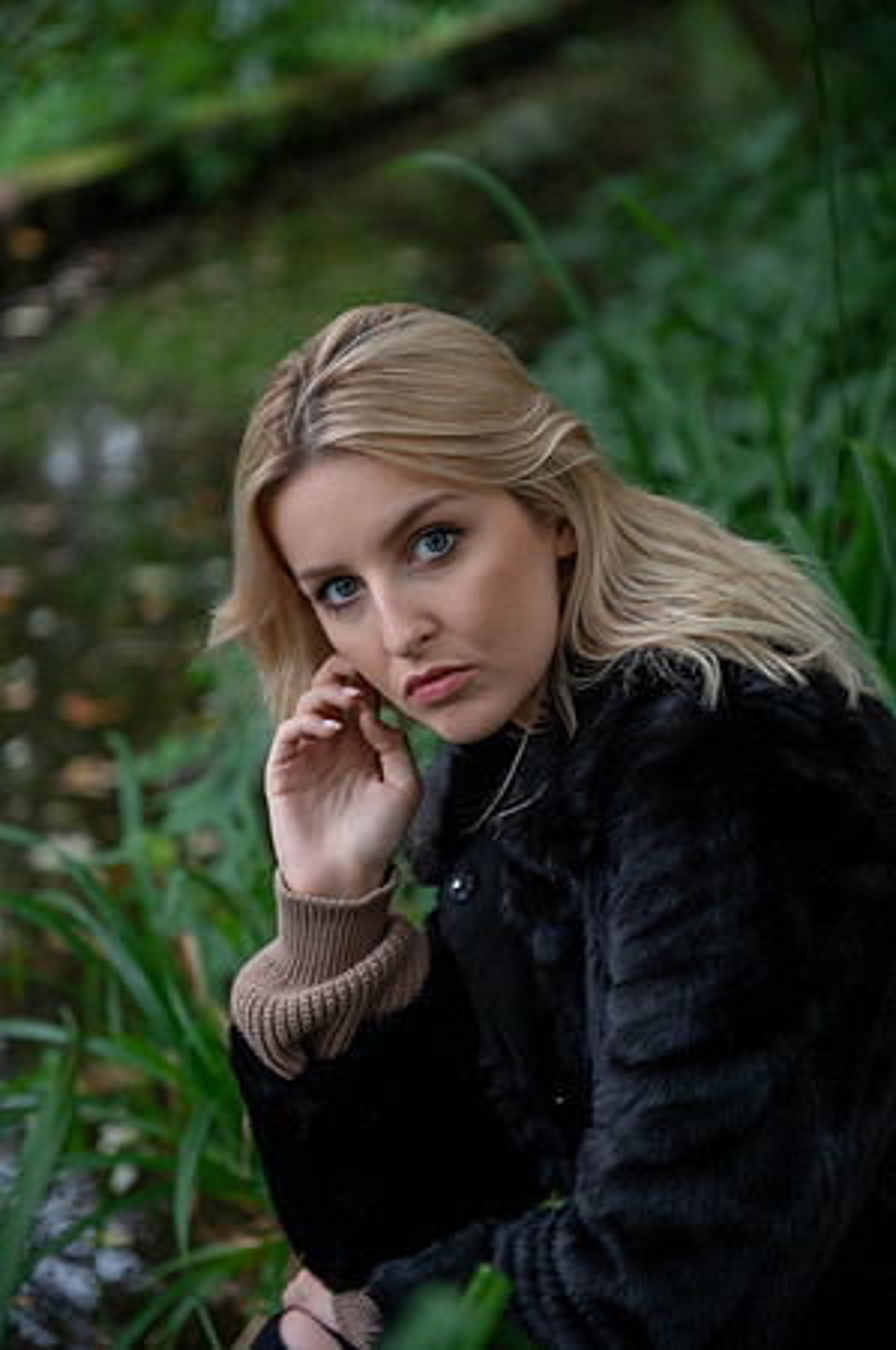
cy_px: 675
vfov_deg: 28.9
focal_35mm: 70
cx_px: 448
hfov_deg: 19.4
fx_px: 2619
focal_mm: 70
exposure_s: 1/80
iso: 250
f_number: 2.8
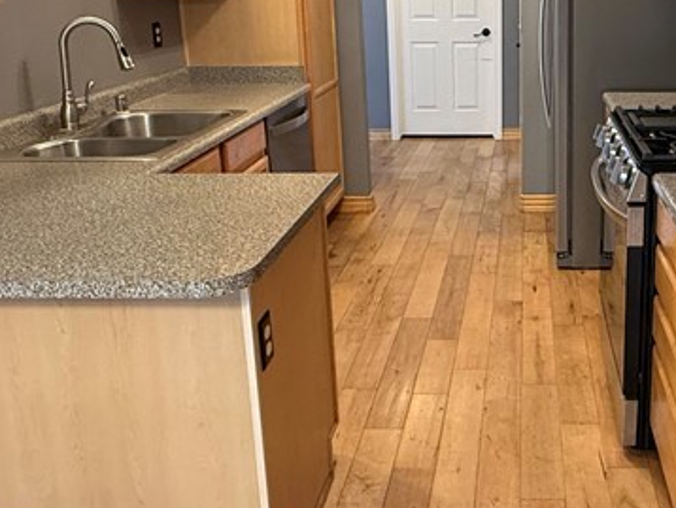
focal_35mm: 40
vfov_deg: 35.3
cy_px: 138
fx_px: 782
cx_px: 508
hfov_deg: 45.2
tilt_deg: -11.6
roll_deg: +0.0
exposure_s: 1/60
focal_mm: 2.22
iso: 400
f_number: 2.2
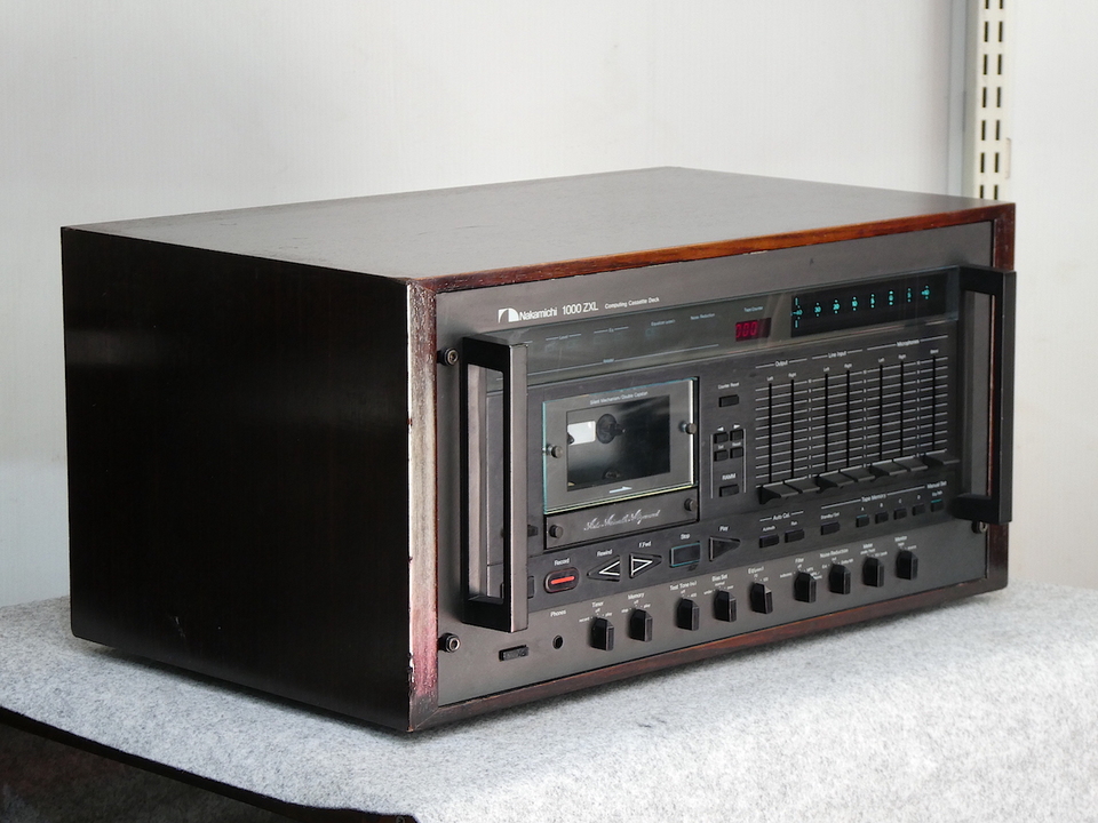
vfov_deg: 14.0
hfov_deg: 18.5
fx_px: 3362
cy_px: 412
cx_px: 549
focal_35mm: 106
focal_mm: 19
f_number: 5.1
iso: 200
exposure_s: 1/13
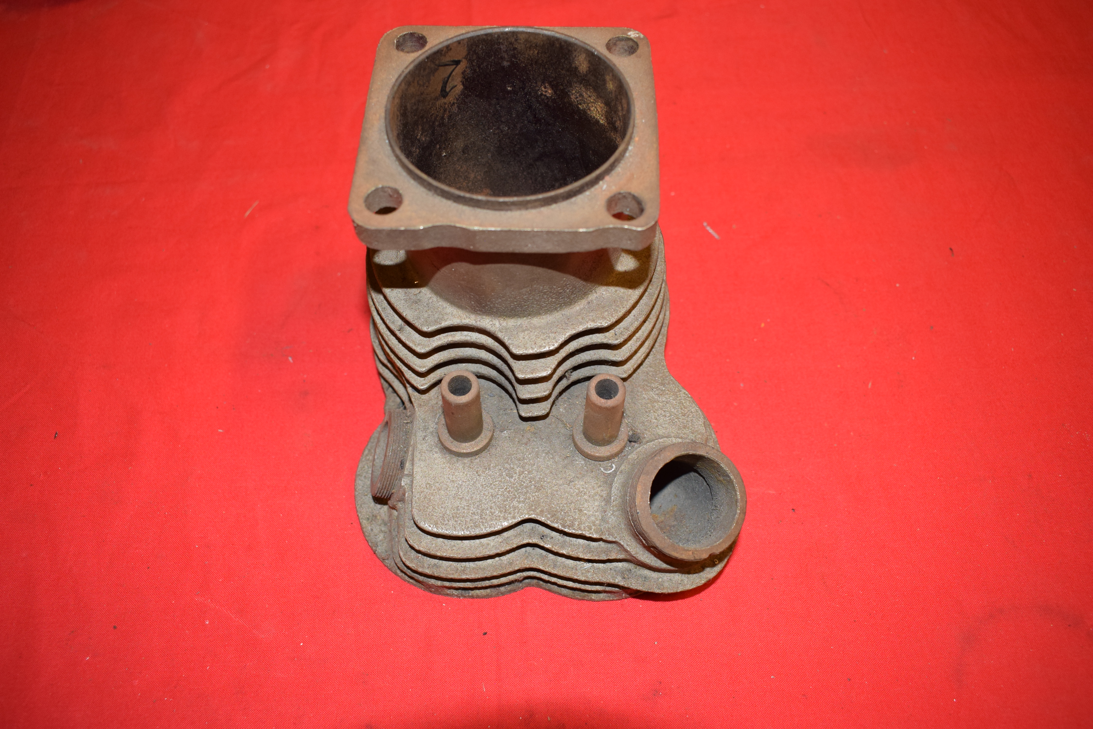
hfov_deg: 61.9
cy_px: 364
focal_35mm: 30
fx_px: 911
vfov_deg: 43.6
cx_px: 546
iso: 640
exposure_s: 1/100
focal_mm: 20
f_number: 5
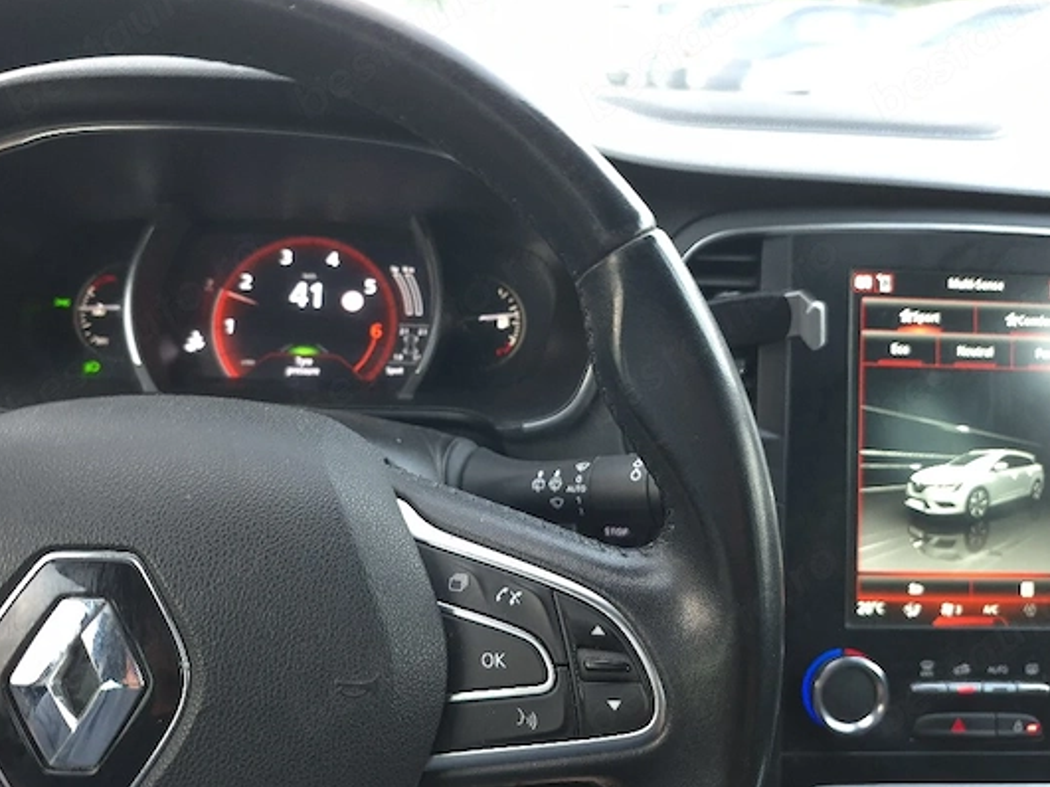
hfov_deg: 67.3
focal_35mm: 26
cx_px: 518
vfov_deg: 52.9
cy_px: 346
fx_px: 788
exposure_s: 1/25
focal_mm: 5.4
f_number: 1.8
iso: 250
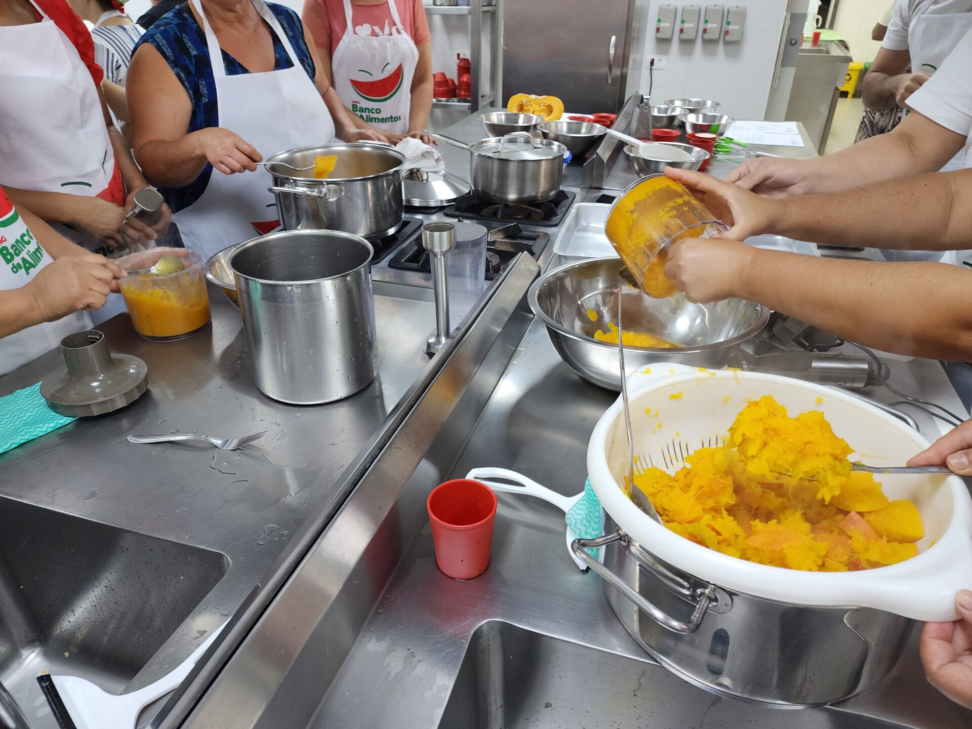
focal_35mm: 23
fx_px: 646
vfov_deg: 58.9
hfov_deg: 73.9
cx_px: 486
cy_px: 364
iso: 320
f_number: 1.8
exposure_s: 1/100
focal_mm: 6.4
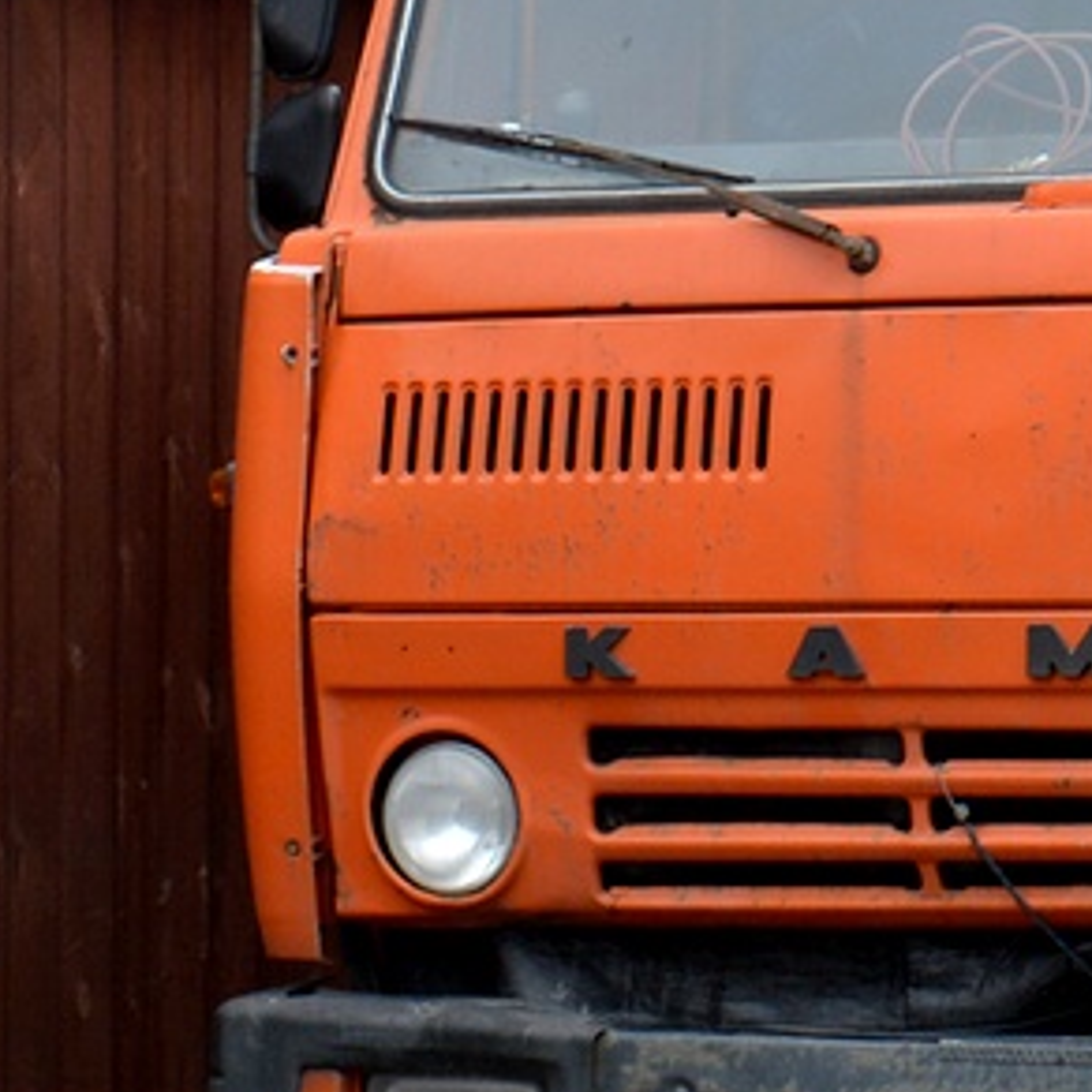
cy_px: 378
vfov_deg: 7.8
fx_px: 7995
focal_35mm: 224
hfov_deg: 7.7
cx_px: 1569
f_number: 7.1
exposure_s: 1/200
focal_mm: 38
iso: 200
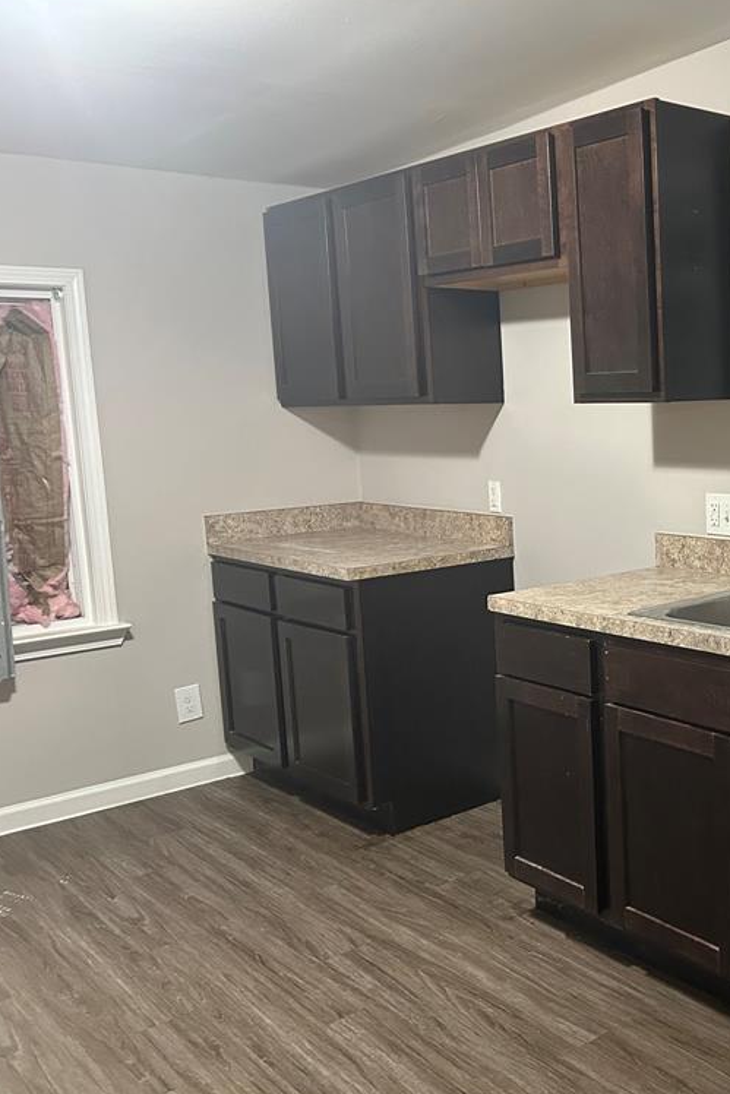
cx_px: 715
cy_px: 544
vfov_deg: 51.9
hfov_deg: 33.2
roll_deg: +1.9
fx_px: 1125
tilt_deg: -7.6
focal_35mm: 37
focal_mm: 5.7
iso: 500
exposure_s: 1/40
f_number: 1.5
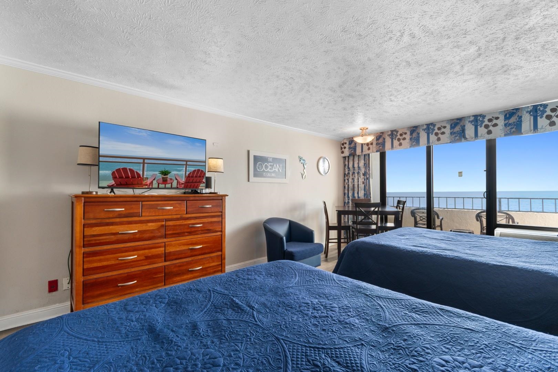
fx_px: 232
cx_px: 279
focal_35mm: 15
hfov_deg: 100.4
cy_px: 186
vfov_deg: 77.3
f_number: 4.5
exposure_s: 1/13
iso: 100
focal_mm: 10
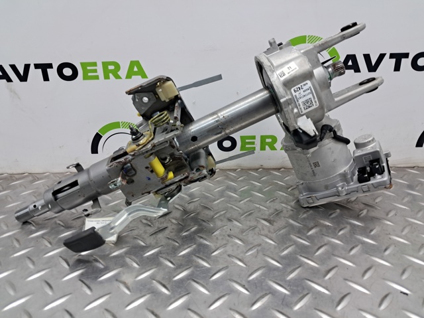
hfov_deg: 65.4
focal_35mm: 27
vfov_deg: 51.3
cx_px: 212
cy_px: 159
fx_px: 330
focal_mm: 4
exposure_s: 1/50
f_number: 1.8
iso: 100
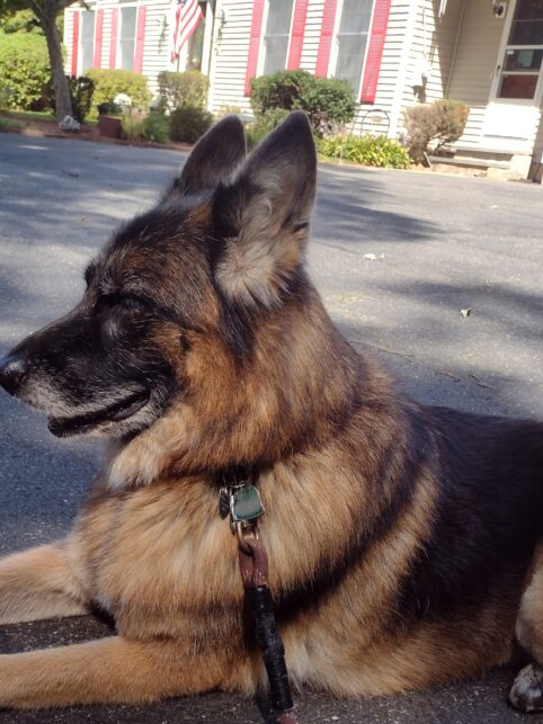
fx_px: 900
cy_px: 548
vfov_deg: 42.4
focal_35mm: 43
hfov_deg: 33.4
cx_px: 197
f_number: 1.7
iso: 100
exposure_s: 1/679
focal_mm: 4.71
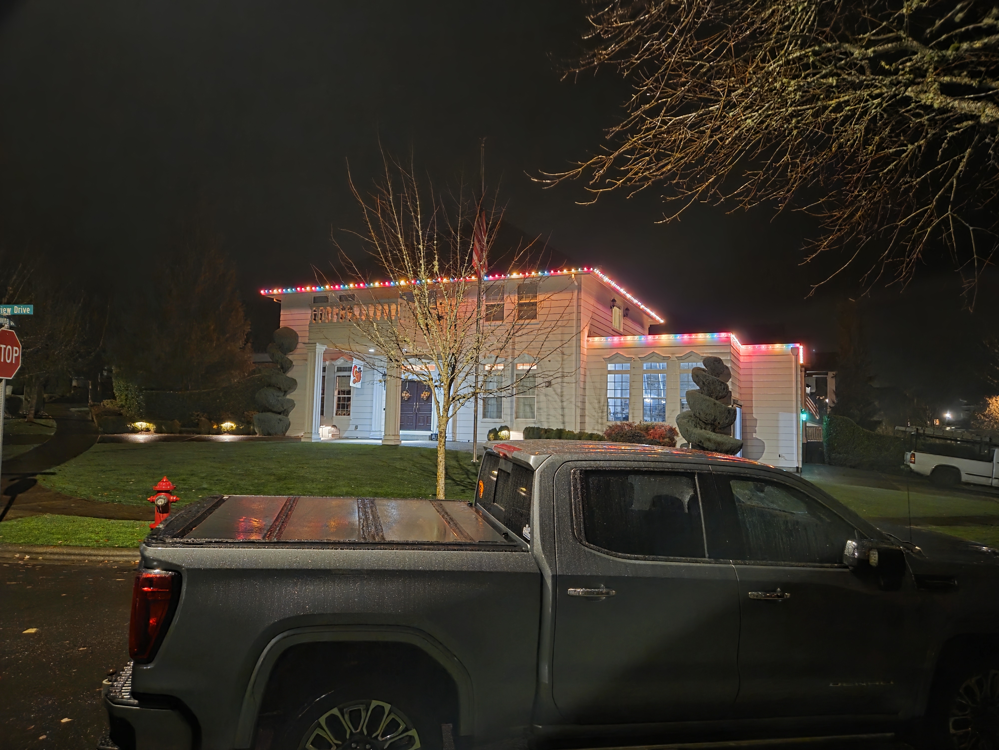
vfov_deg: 58.9
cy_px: 375
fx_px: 664
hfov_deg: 73.9
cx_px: 500
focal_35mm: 23
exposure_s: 1/20
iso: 1600
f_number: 1.8
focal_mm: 5.4
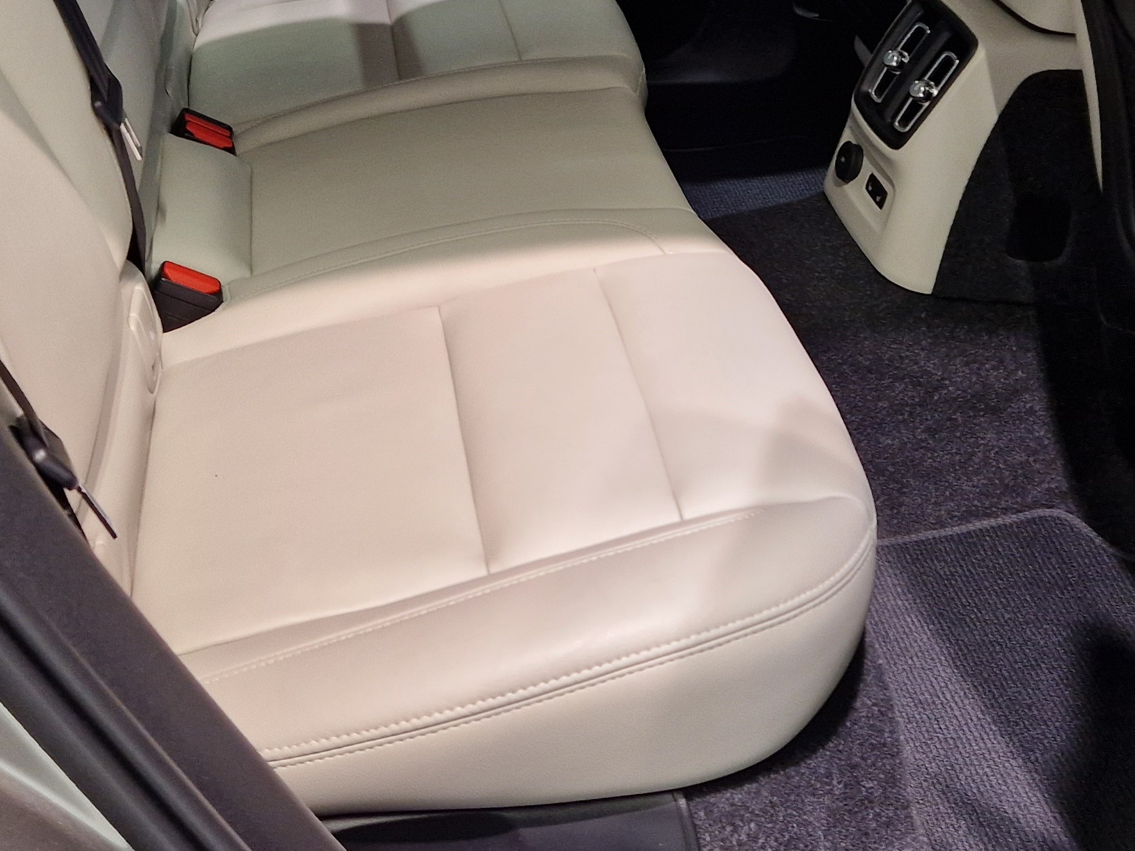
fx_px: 1705
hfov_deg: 36.8
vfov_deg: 26.3
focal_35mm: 52
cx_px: 566
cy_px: -33
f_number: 1.8
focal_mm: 5.4
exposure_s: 1/100
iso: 200
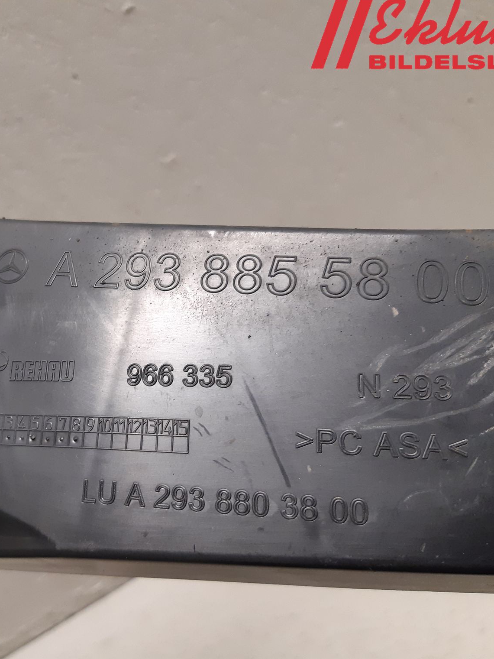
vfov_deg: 52.6
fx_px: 666
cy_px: 328
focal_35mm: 35
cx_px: 133
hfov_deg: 39.8
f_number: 1.7
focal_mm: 3.93
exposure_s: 1/50
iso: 200
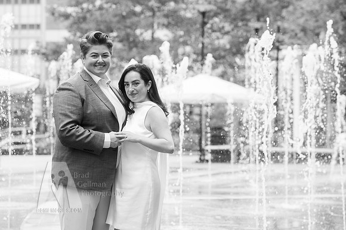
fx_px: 1405
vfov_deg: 9.3
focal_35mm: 146
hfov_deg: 14.0
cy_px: 108
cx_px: 161
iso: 800
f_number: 5
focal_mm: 135
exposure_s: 1/320
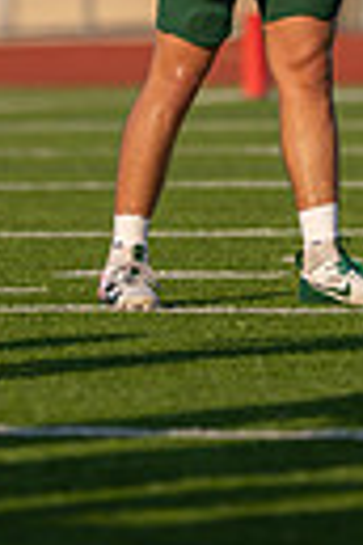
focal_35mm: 695
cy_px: -287
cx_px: 236
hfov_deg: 2.0
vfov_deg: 3.0
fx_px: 10511
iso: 100
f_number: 2.8
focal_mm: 200
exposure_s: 1/2000
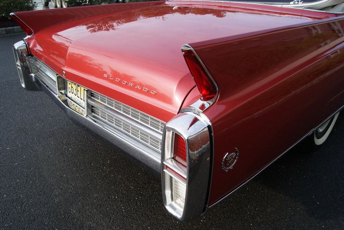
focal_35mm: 27
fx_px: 258
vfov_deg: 48.0
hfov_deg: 67.3
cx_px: 172
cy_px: 115
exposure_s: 1/80
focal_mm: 18
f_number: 10
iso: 100
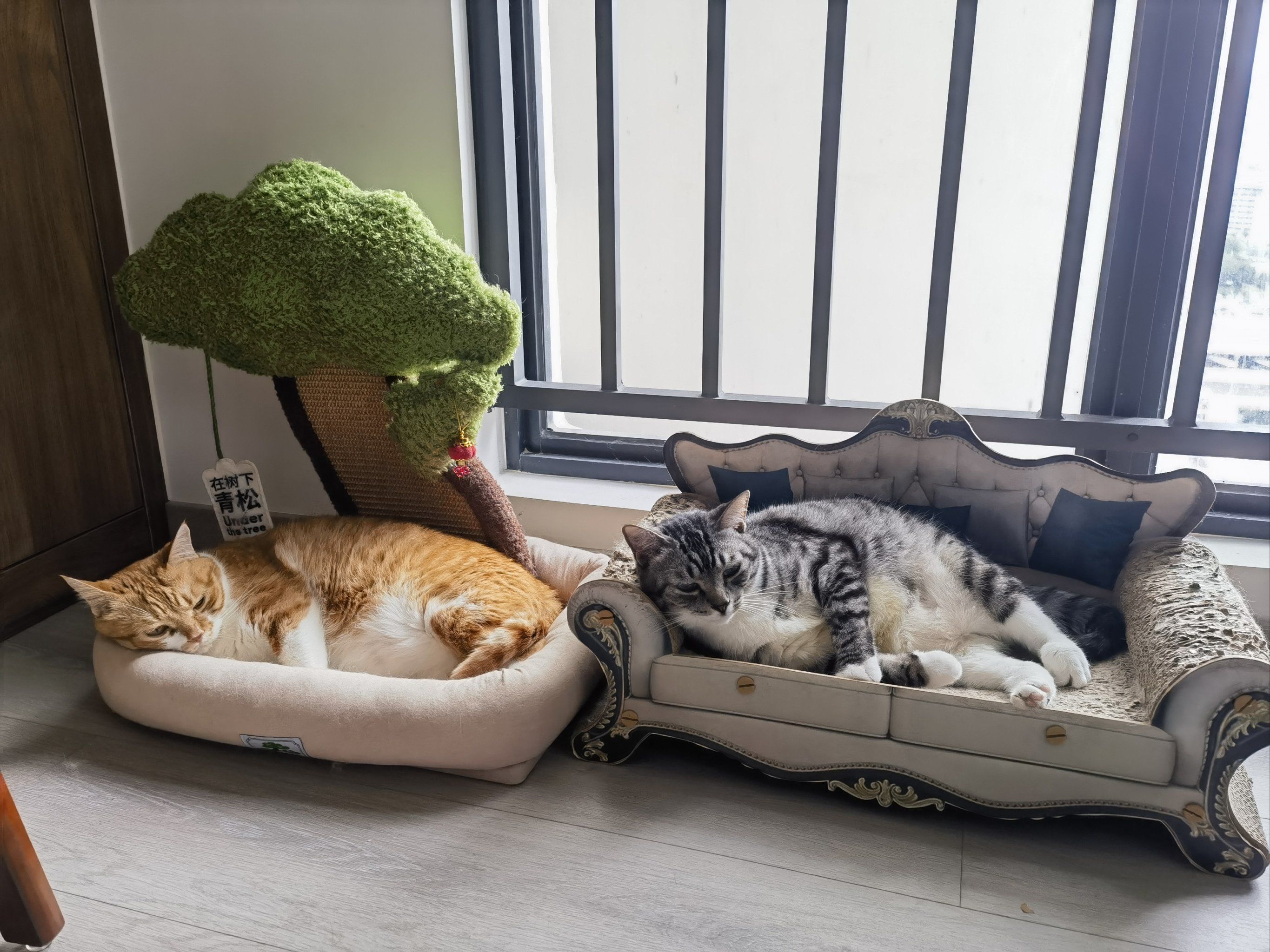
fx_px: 1064
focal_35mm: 29
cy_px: 476
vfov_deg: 48.2
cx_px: 635
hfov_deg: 61.7
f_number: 1.9
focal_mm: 6.67
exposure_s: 1/100
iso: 50
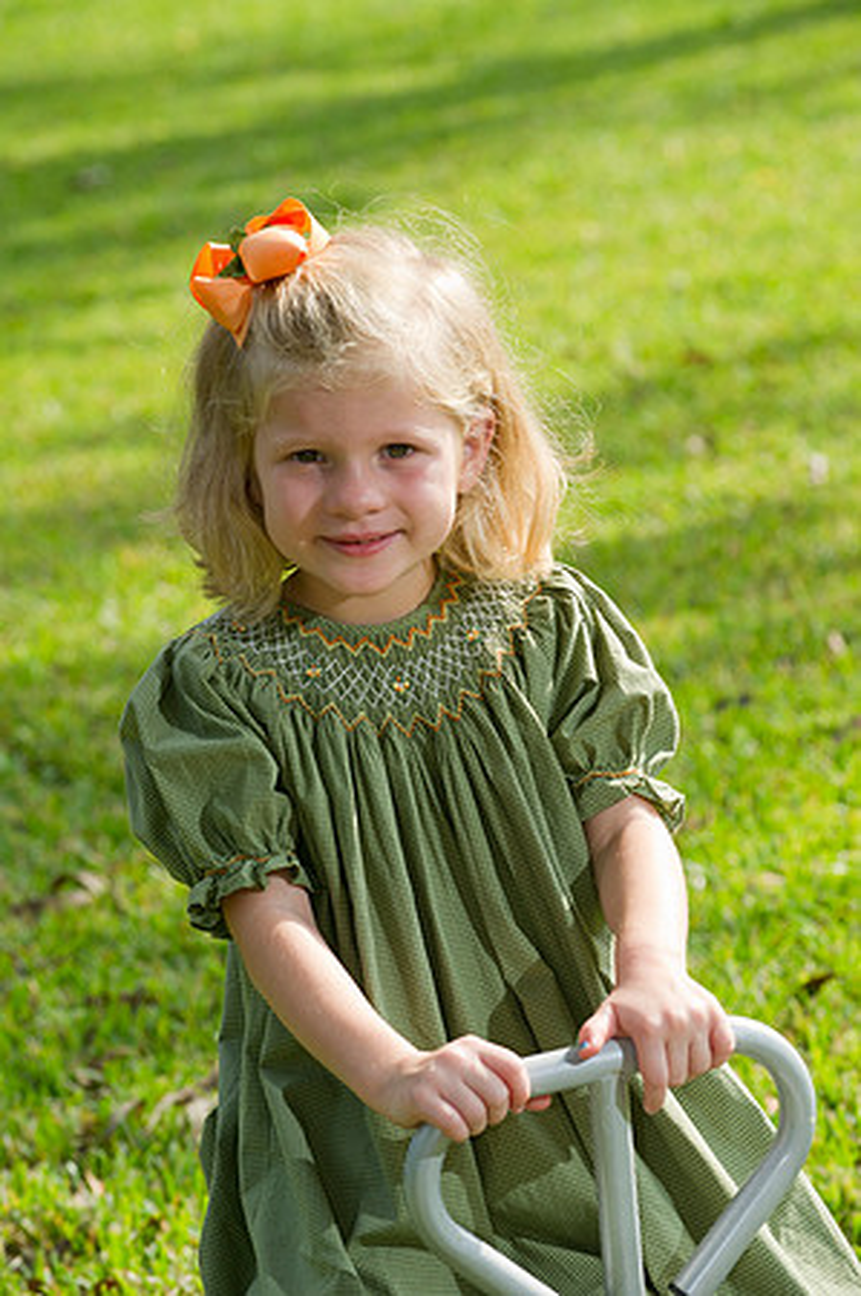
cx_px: 430
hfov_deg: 9.1
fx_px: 5393
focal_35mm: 150
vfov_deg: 13.7
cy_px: 648
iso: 320
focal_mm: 150
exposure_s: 1/250
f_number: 6.3
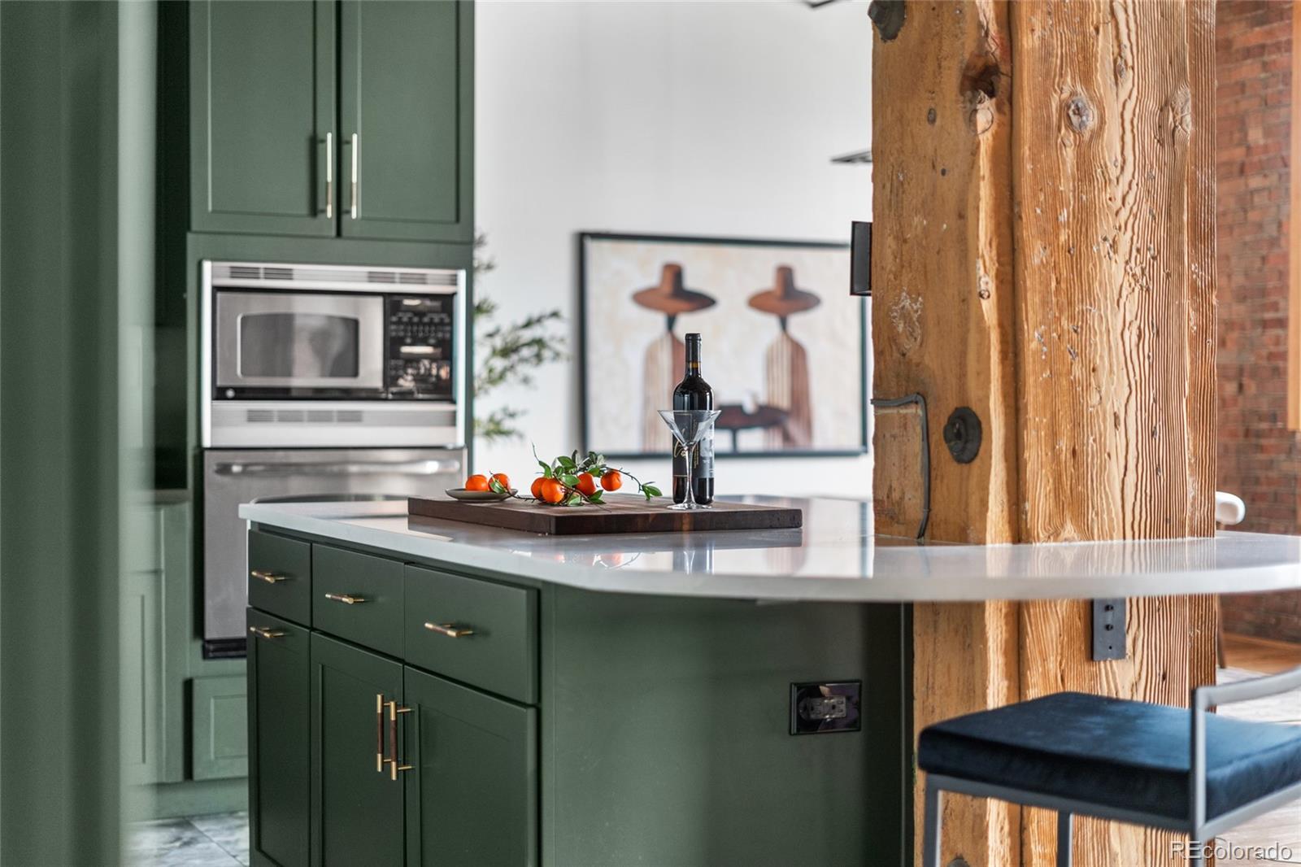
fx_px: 1806
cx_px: 650
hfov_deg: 39.6
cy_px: 434
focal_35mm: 50
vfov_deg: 27.0
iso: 500
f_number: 1.8
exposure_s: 1/60
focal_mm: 50
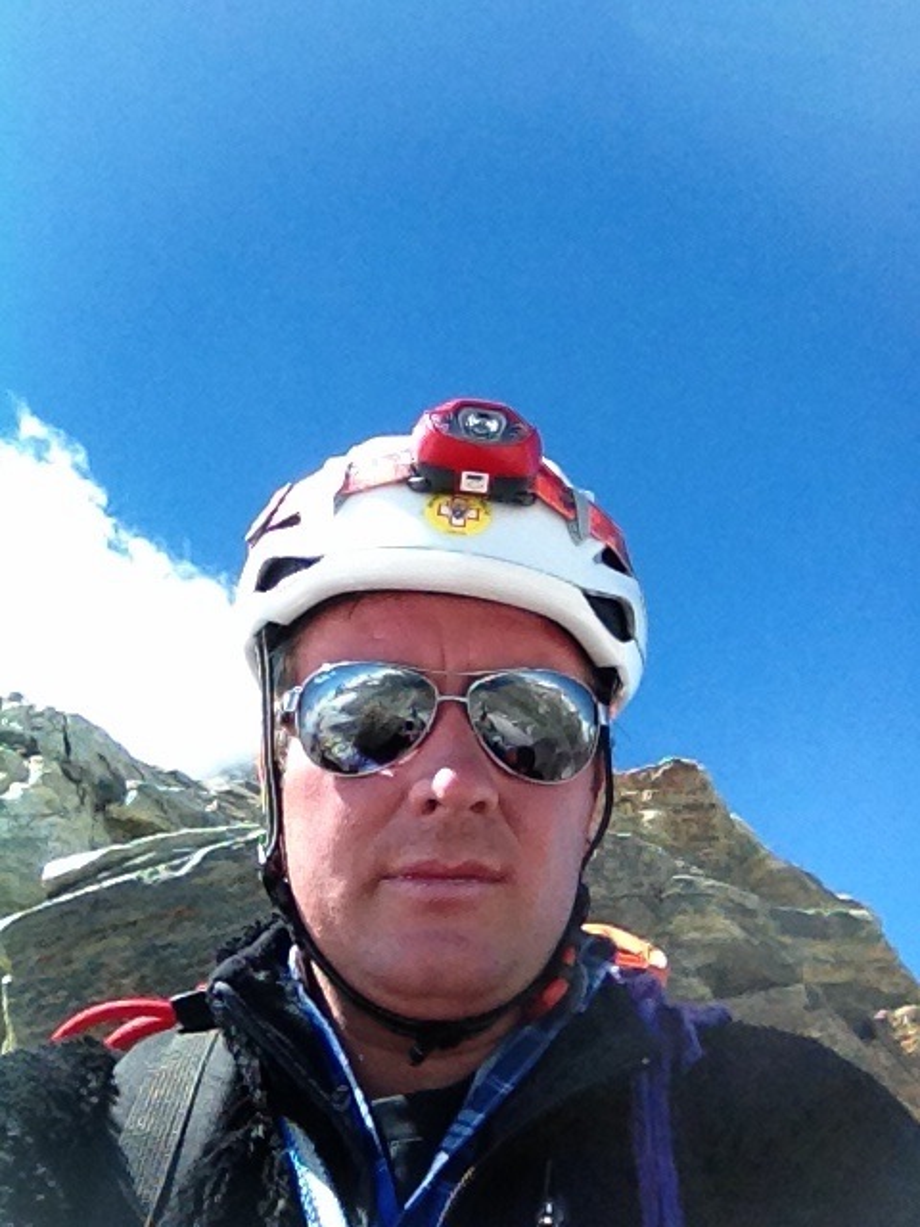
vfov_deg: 52.6
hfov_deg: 40.7
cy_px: 614
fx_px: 1240
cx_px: 460
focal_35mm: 35
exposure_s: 1/1770
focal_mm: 1.85
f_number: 2.4
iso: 125
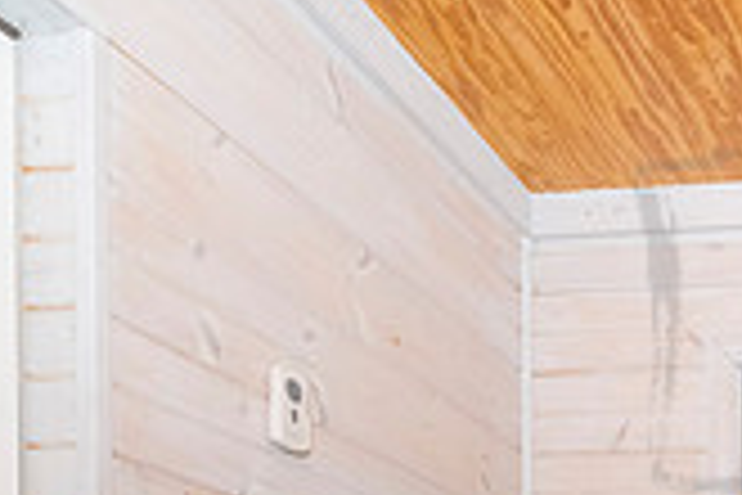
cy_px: 862
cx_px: 947
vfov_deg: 20.3
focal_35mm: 50
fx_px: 1030
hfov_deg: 31.3
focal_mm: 14
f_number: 4
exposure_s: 1/500
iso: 800
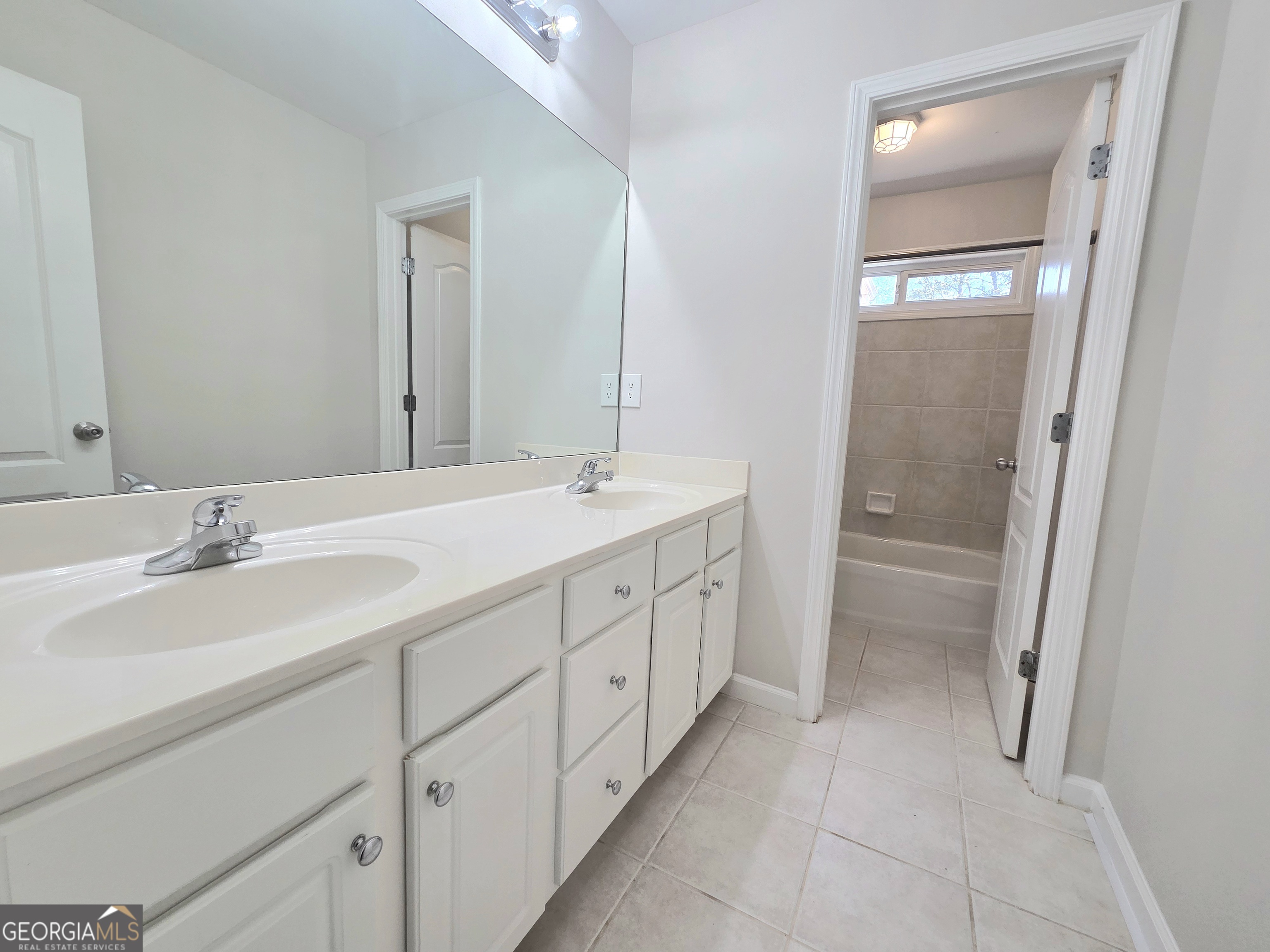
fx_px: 477
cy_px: 476
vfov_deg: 89.9
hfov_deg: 106.2
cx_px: 635
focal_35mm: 13
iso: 125
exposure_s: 1/120
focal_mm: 2.2
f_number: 2.2
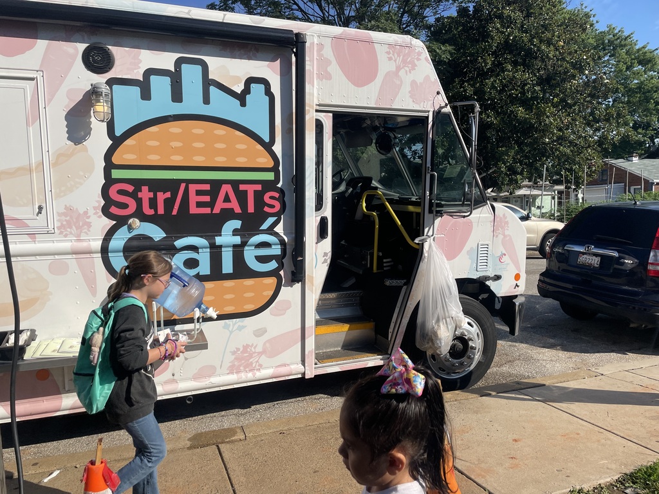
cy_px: 247
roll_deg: +1.4
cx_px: 330
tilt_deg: -5.0
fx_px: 495
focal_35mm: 26
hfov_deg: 67.3
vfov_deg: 53.1
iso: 32
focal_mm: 4.2
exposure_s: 1/4831
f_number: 1.6
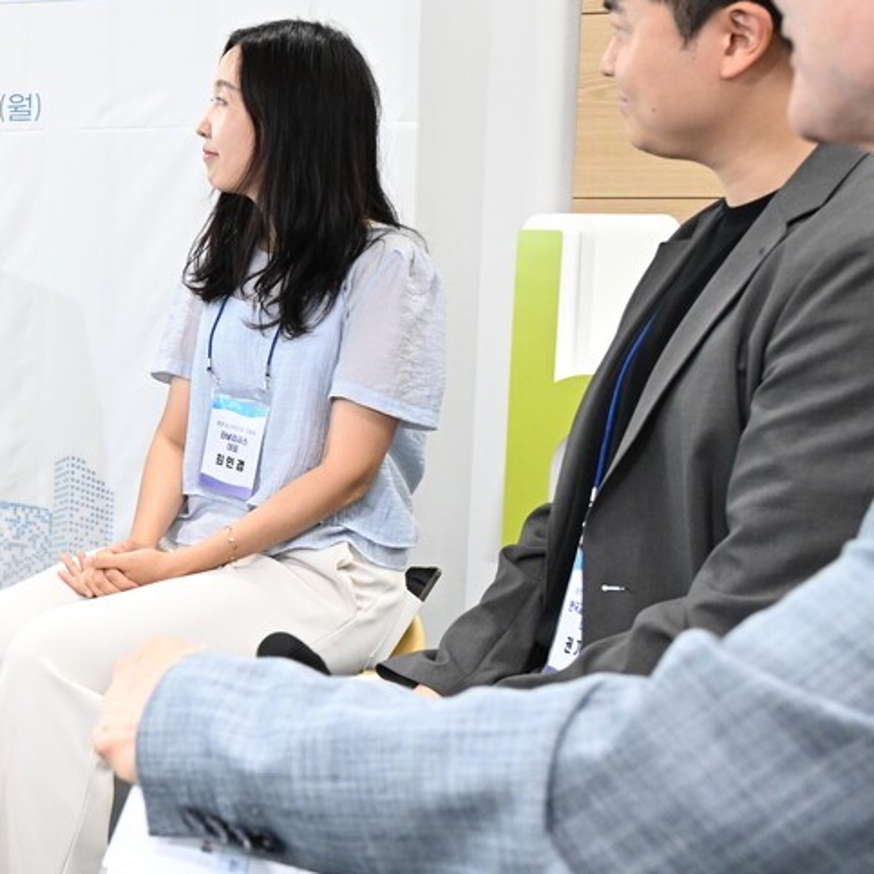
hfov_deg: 23.6
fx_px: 1832
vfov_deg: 26.8
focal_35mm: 64
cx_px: -266
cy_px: 381
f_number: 5.6
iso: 2500
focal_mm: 28.5
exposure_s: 1/100
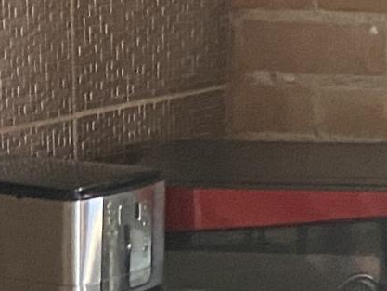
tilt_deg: -22.6
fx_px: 2091
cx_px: 124
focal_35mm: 187
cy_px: 703
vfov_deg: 7.4
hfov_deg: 10.6
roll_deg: +2.1
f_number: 1.8
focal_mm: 4.25
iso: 250
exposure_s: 1/60
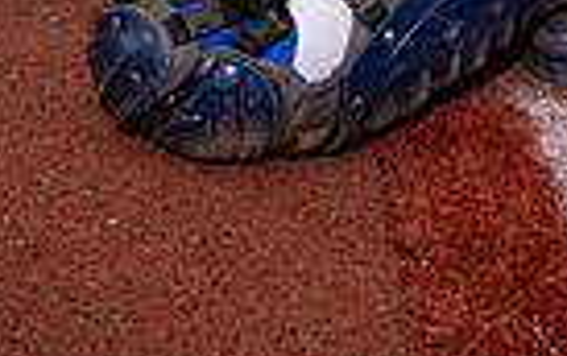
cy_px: -505
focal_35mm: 97
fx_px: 1501
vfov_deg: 11.2
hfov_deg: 21.4
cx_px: 261
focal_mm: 29
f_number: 8
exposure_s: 1/250
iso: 100
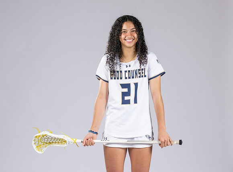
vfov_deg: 11.1
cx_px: 124
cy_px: 89
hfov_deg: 15.1
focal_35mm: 132
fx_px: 881
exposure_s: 1/200
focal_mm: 97
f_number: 6.3
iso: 250
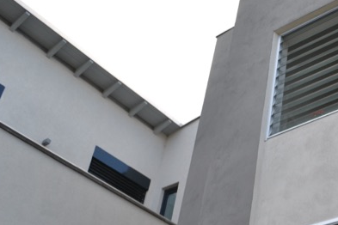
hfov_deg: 33.5
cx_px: 328
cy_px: 209
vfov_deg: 23.8
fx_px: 516
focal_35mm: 55
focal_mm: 18
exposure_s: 1/160
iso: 100
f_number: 6.3
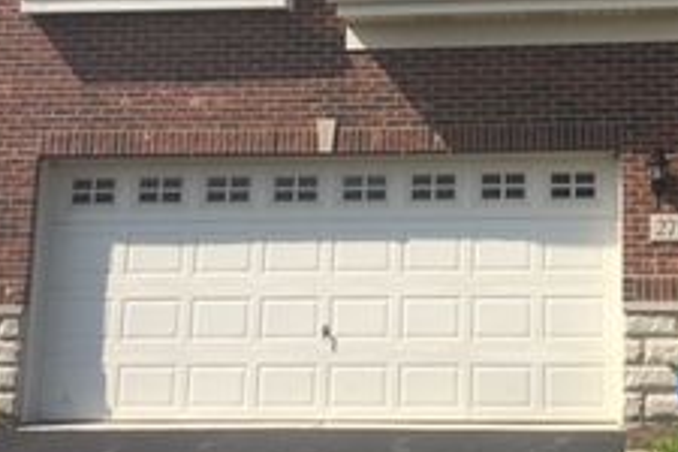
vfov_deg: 19.7
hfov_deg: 29.3
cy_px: 2
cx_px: 560
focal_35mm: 67
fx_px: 1262
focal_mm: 4.15
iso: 25
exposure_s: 1/1538
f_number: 2.2
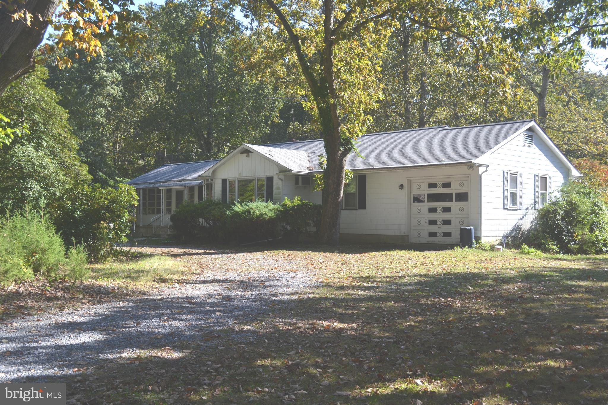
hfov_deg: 49.6
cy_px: 202
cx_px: 304
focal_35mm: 39
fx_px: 659
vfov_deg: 34.2
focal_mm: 26
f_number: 5.6
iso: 100
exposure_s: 1/125
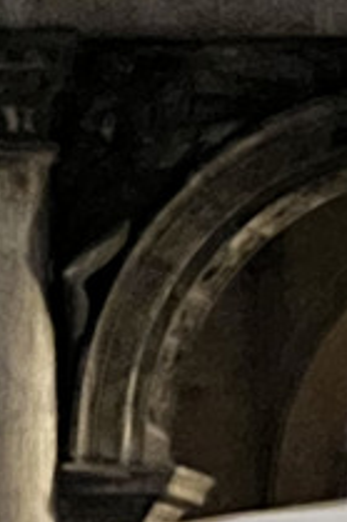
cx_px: 1156
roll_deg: +0.2
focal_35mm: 614
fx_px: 8891
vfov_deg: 3.3
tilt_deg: -2.6
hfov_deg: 2.2
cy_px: 1491
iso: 2000
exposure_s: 1/20
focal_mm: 9
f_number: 2.8
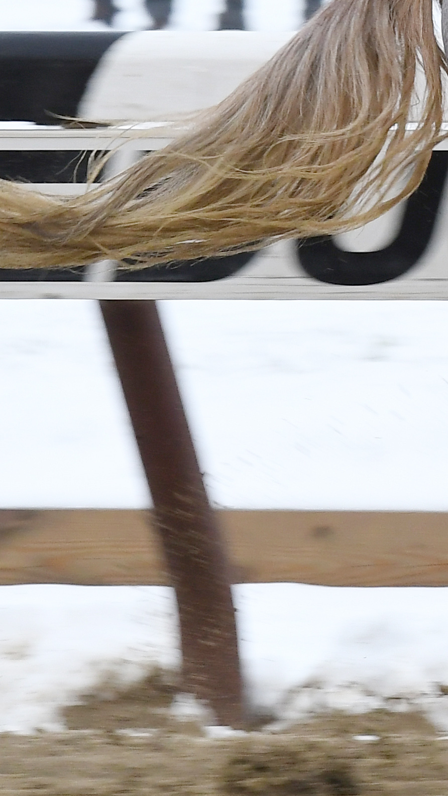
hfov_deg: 1.4
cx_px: 1047
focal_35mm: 889
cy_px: 33
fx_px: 18763
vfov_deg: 2.4
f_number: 11
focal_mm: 165
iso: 800
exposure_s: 1/500
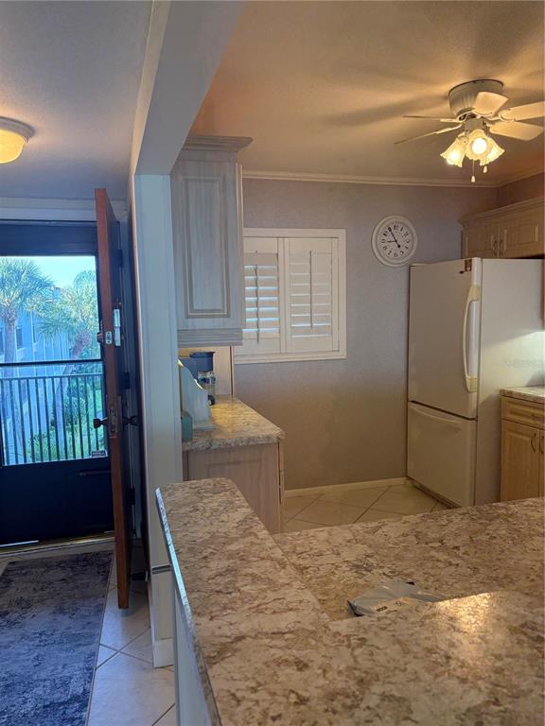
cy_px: 363
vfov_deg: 67.3
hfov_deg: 53.1
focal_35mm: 26
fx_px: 546
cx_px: 272
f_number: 1.6
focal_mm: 5.96
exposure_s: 1/120
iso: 125
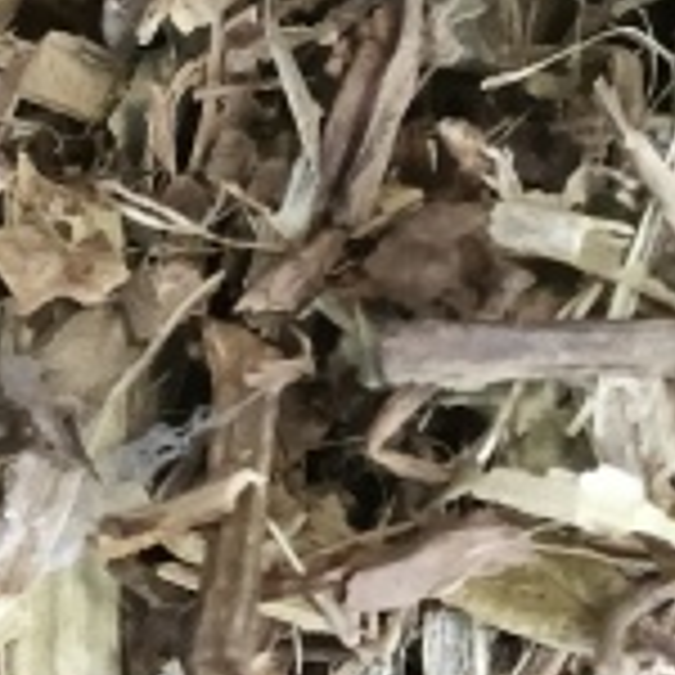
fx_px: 2802
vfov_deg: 13.3
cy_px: 868
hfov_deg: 13.7
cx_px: 464
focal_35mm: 127
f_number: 1.8
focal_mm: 3.61
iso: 1000
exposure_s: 1/25
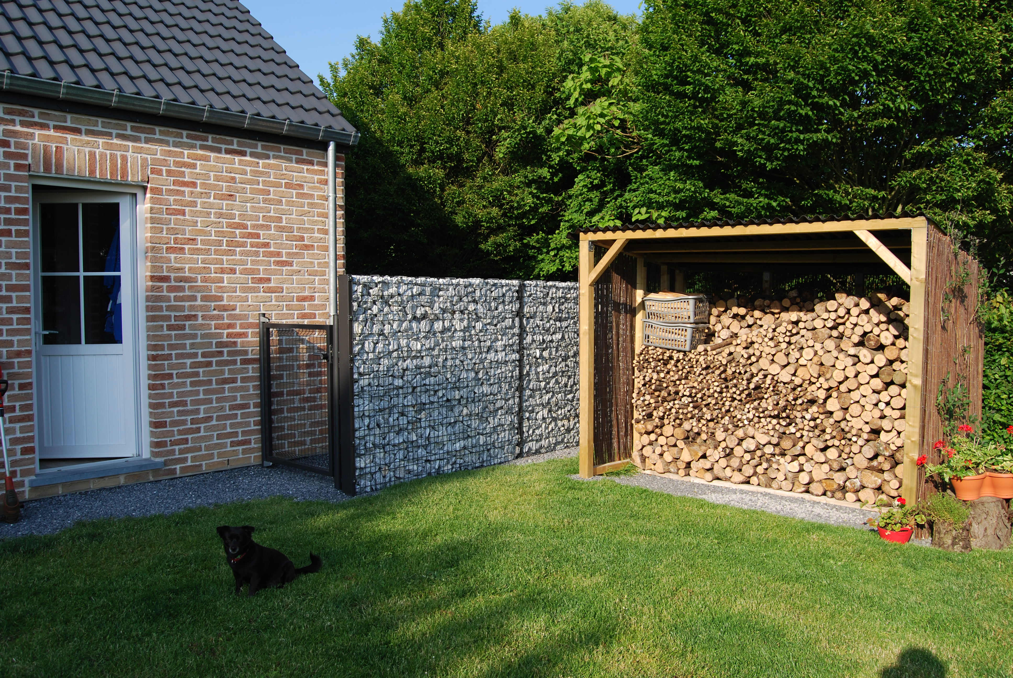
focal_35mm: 27
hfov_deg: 67.3
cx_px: 506
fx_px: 761
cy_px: 339
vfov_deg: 48.0
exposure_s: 1/160
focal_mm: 18
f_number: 6.3
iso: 100
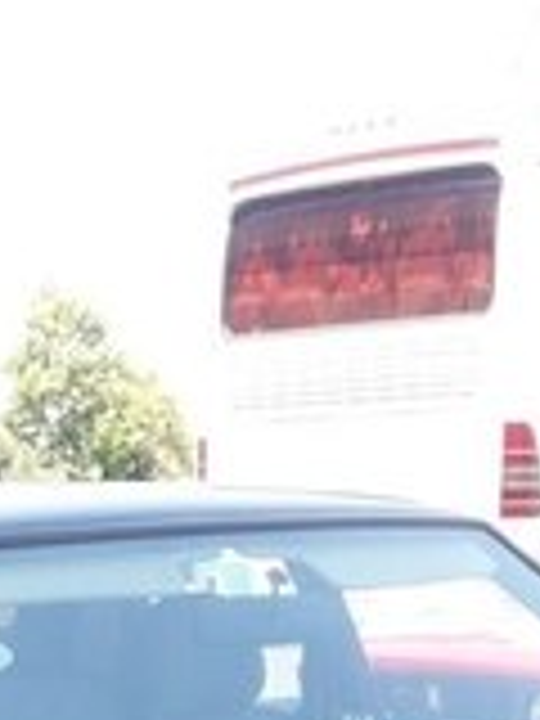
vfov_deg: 19.9
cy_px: 1040
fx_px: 1810
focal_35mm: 87
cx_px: 63
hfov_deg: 16.8
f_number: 1.9
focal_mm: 3.7
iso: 64
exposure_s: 1/269
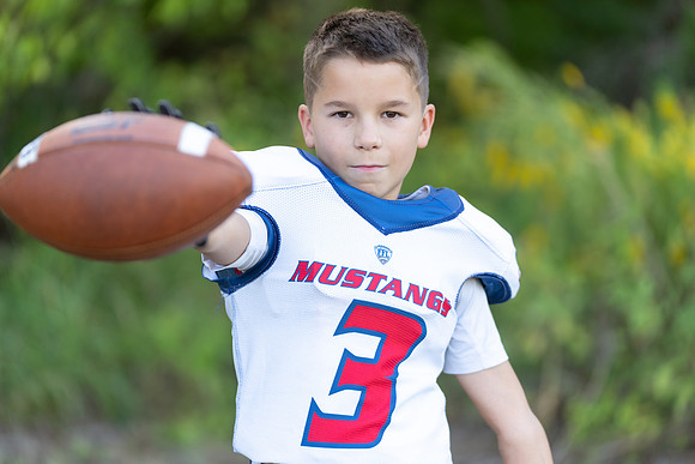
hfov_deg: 16.0
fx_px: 2472
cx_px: 348
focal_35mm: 128
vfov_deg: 10.7
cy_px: 232
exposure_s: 1/320
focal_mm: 128
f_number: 2.8
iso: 250
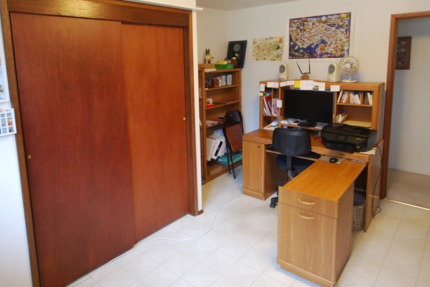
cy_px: 103
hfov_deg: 73.5
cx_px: 193
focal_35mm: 24
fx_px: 287
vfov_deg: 52.5
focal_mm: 10
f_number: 4
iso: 400
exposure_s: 1/5
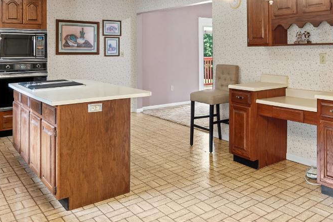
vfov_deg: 37.7
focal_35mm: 34
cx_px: 214
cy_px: 49
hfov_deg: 55.0
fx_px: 314
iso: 400
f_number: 8
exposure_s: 1/1.67
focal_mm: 10
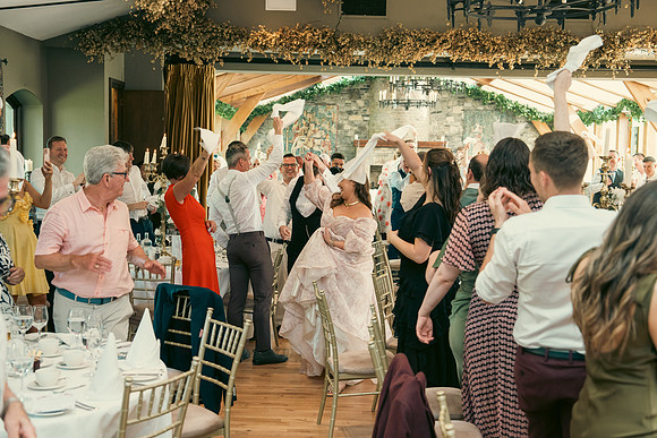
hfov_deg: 42.7
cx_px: 328
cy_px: 219
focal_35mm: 46
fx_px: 840
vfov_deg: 29.3
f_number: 3.5
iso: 1250
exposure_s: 1/160
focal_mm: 46
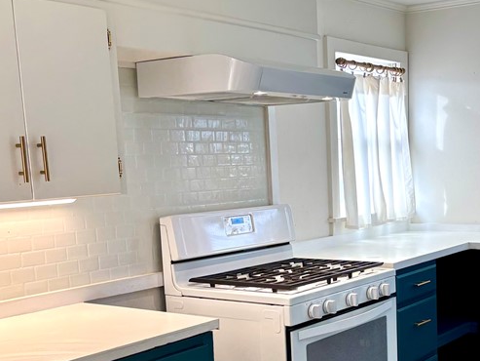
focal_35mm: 54
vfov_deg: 26.5
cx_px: 358
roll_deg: +0.9
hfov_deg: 34.8
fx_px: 749
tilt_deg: -10.7
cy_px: 291
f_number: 1.6
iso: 40
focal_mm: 5.96
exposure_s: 1/120
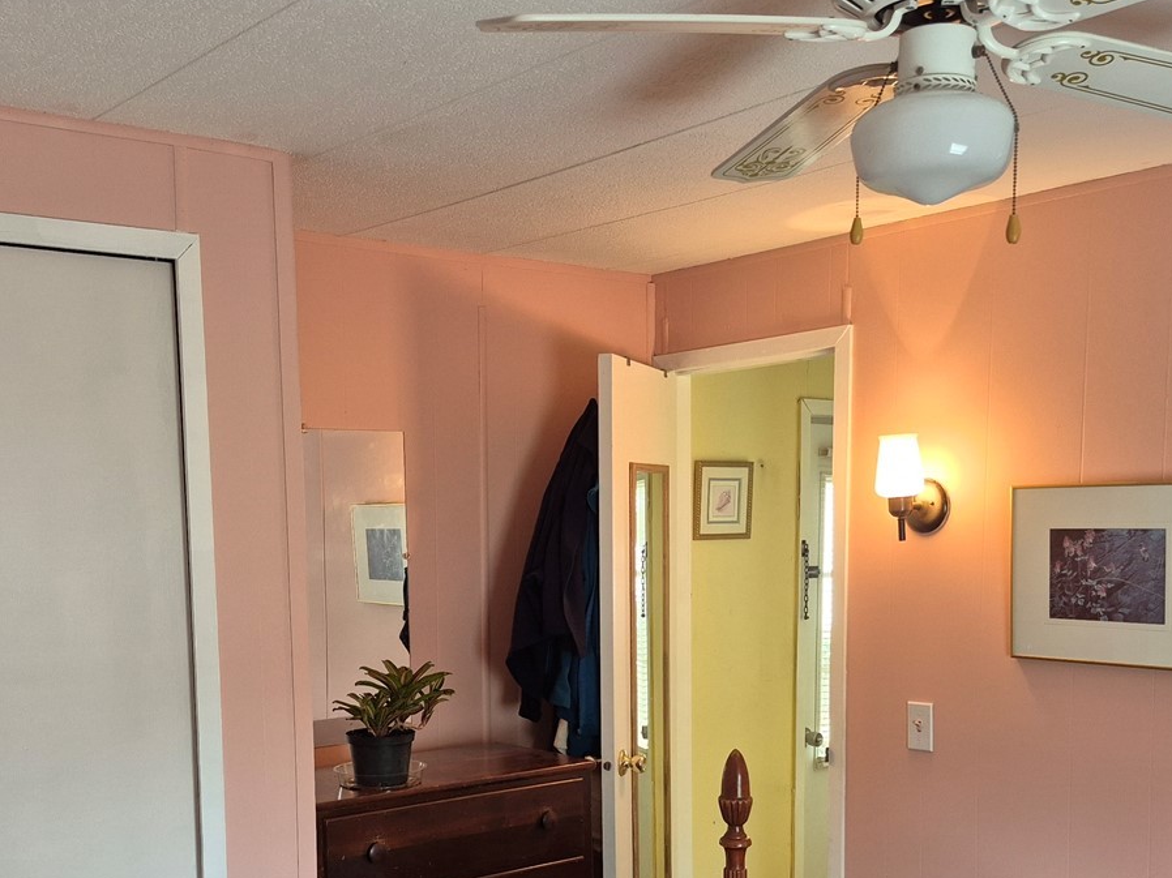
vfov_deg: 34.2
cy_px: 688
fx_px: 1388
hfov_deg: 45.8
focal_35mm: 41
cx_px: 564
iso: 200
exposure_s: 1/120
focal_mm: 5.4
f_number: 1.8
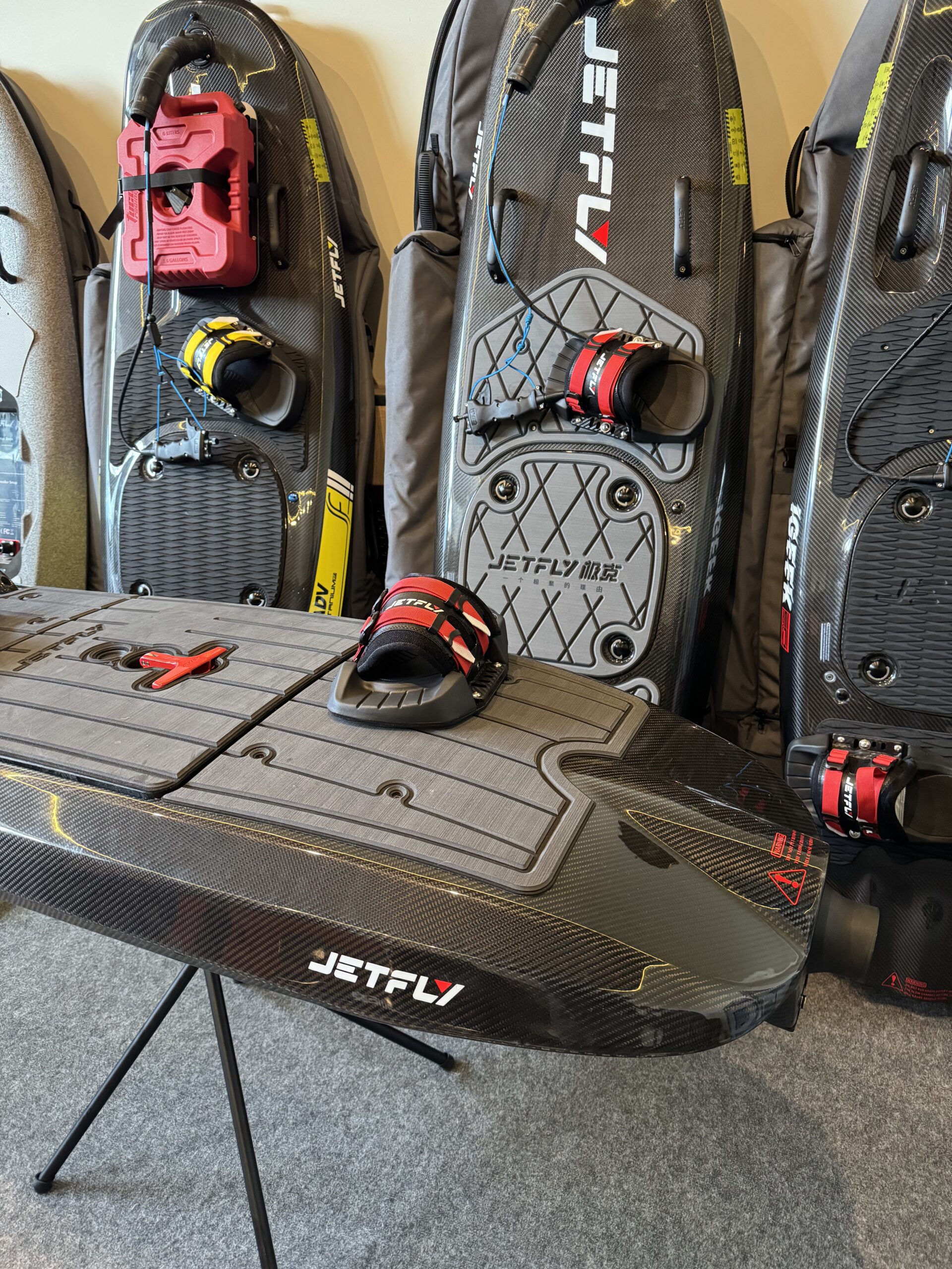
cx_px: 476
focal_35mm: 24
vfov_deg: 71.6
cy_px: 634
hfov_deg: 56.8
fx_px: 880
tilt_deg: -23.0
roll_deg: +2.8
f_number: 1.78
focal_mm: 6.76
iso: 640
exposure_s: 1/50
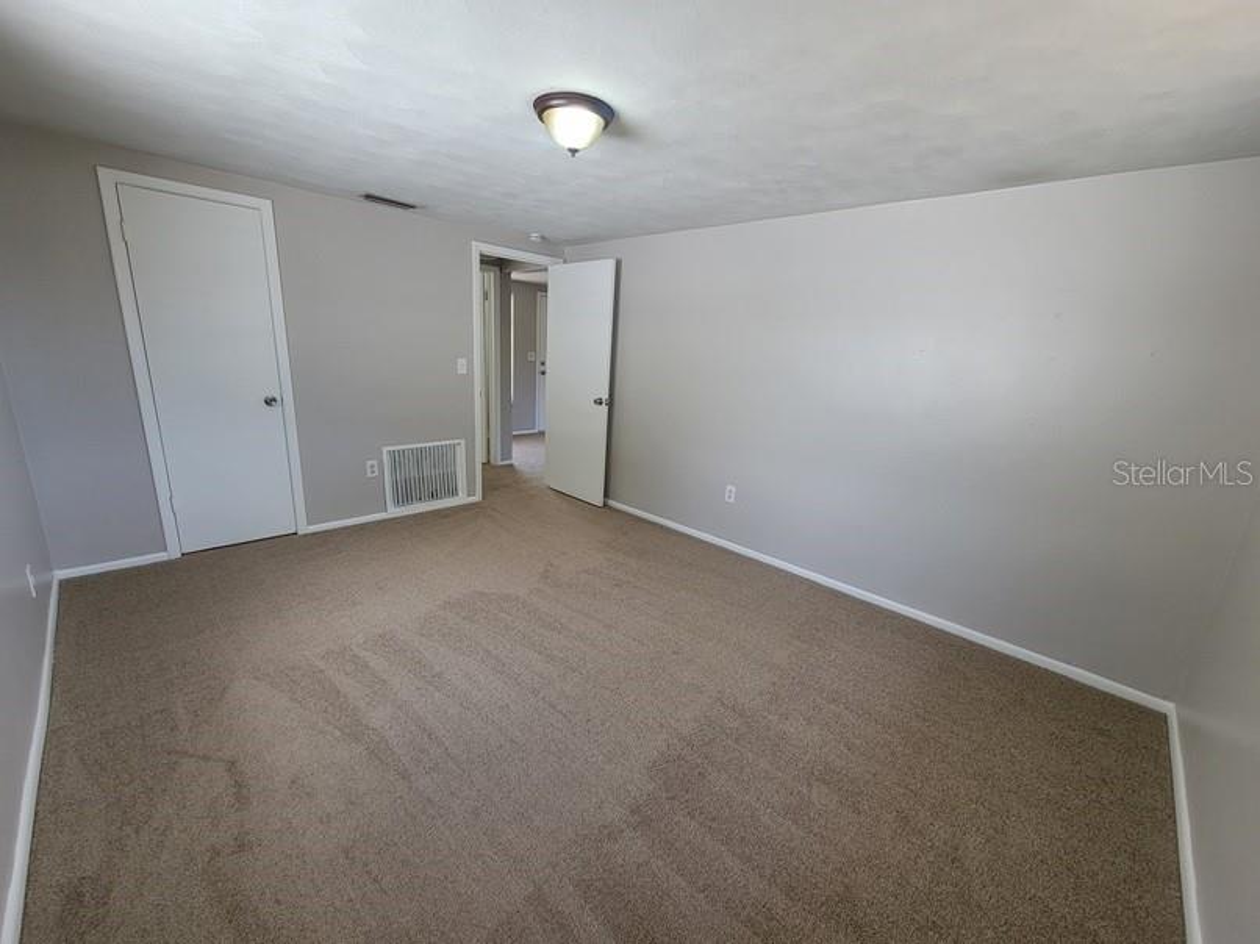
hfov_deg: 106.2
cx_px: 630
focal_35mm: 13
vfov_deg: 89.9
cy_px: 472
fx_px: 473
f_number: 2.2
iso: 80
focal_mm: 2.2
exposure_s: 1/60
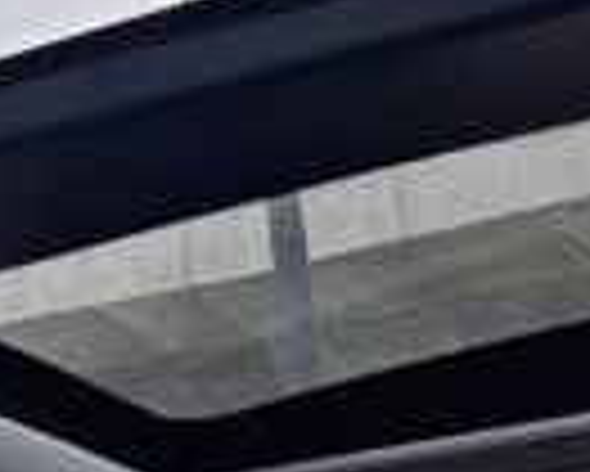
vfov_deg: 8.6
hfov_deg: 10.9
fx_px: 3058
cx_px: 23
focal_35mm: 175
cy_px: -274
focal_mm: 6.3
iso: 80
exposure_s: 1/180
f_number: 1.7
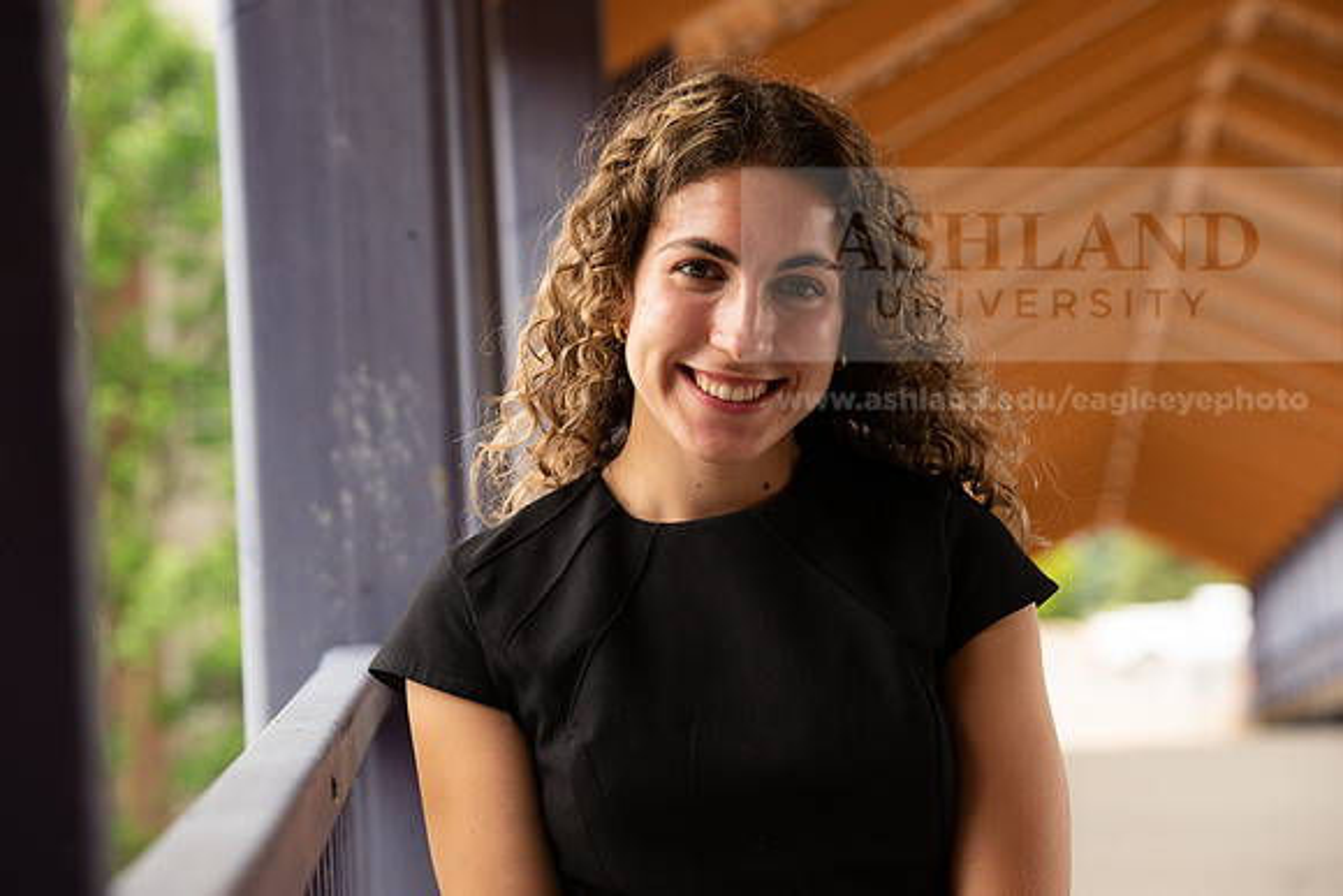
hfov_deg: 17.6
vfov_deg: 11.8
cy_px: 448
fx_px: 4328
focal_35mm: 116
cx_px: 672
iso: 400
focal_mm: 116
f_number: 5.6
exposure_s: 1/200
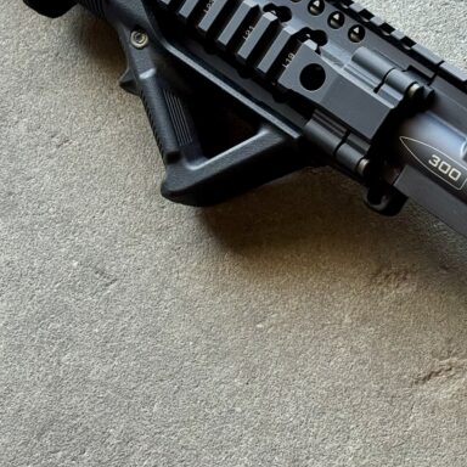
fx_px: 1725
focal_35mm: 113
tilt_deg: -64.6
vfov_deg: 15.4
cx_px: 428
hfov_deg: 15.2
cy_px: 126
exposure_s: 1/148
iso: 64
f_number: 1.78
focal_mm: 6.76
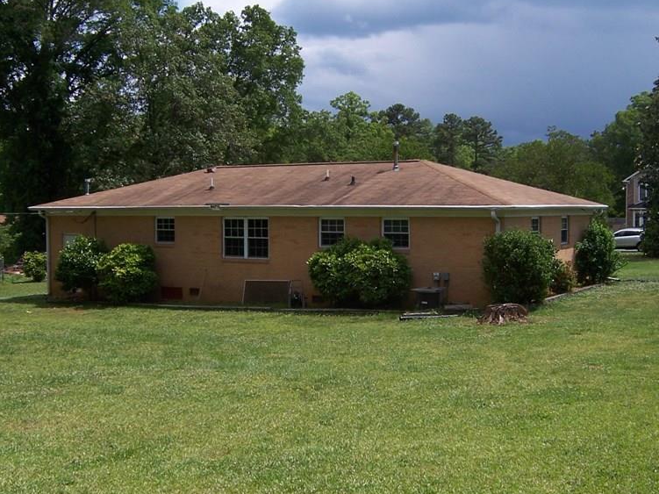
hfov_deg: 42.1
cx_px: 322
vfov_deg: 32.2
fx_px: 857
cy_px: 245
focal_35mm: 45
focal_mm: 5.5
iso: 80
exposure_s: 1/750
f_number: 4
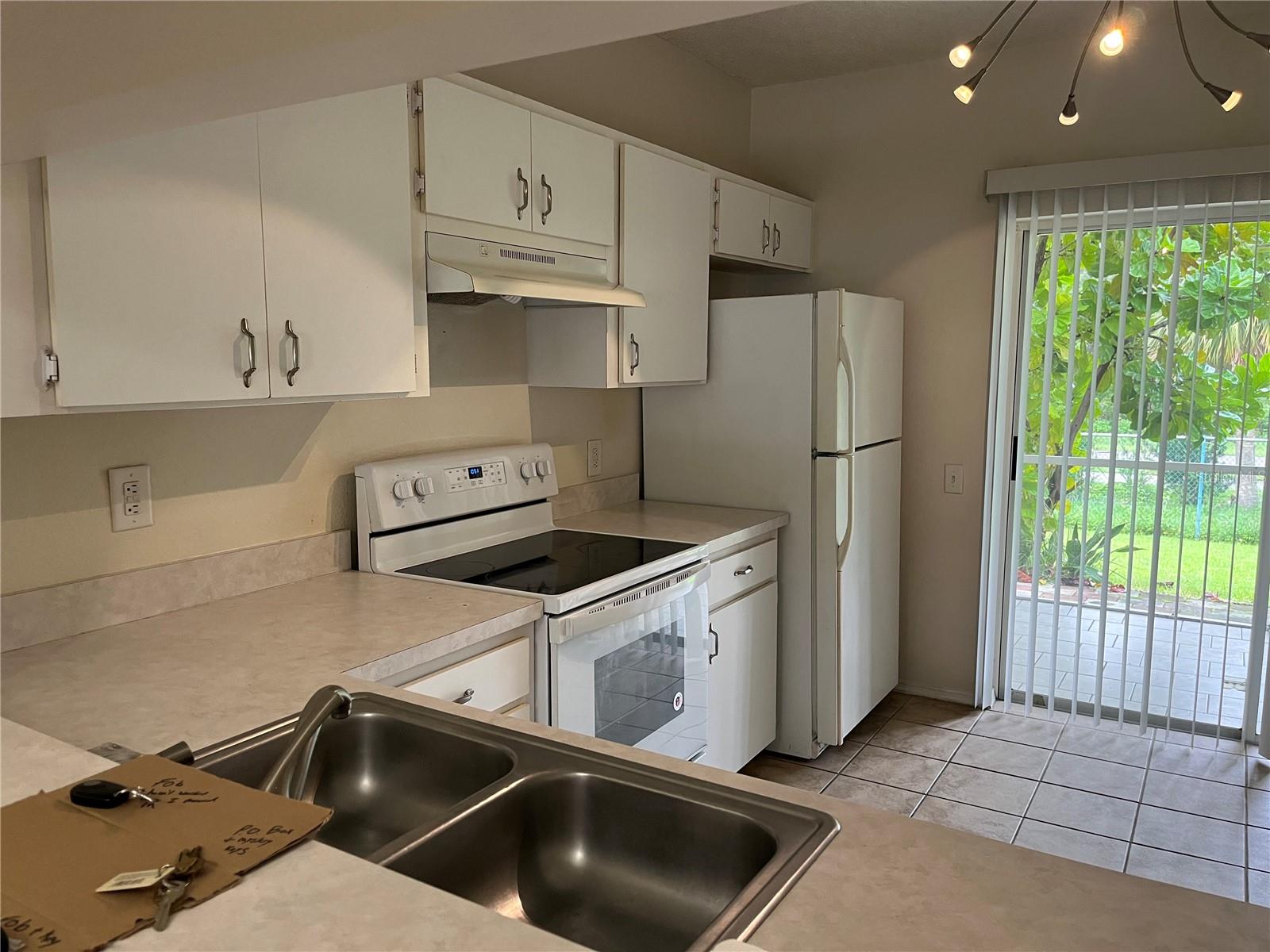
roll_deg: +0.5
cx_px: 635
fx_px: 954
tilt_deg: -7.2
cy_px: 476
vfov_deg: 53.1
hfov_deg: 67.3
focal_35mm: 26
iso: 125
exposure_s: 1/60
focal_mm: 5.1
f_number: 1.6
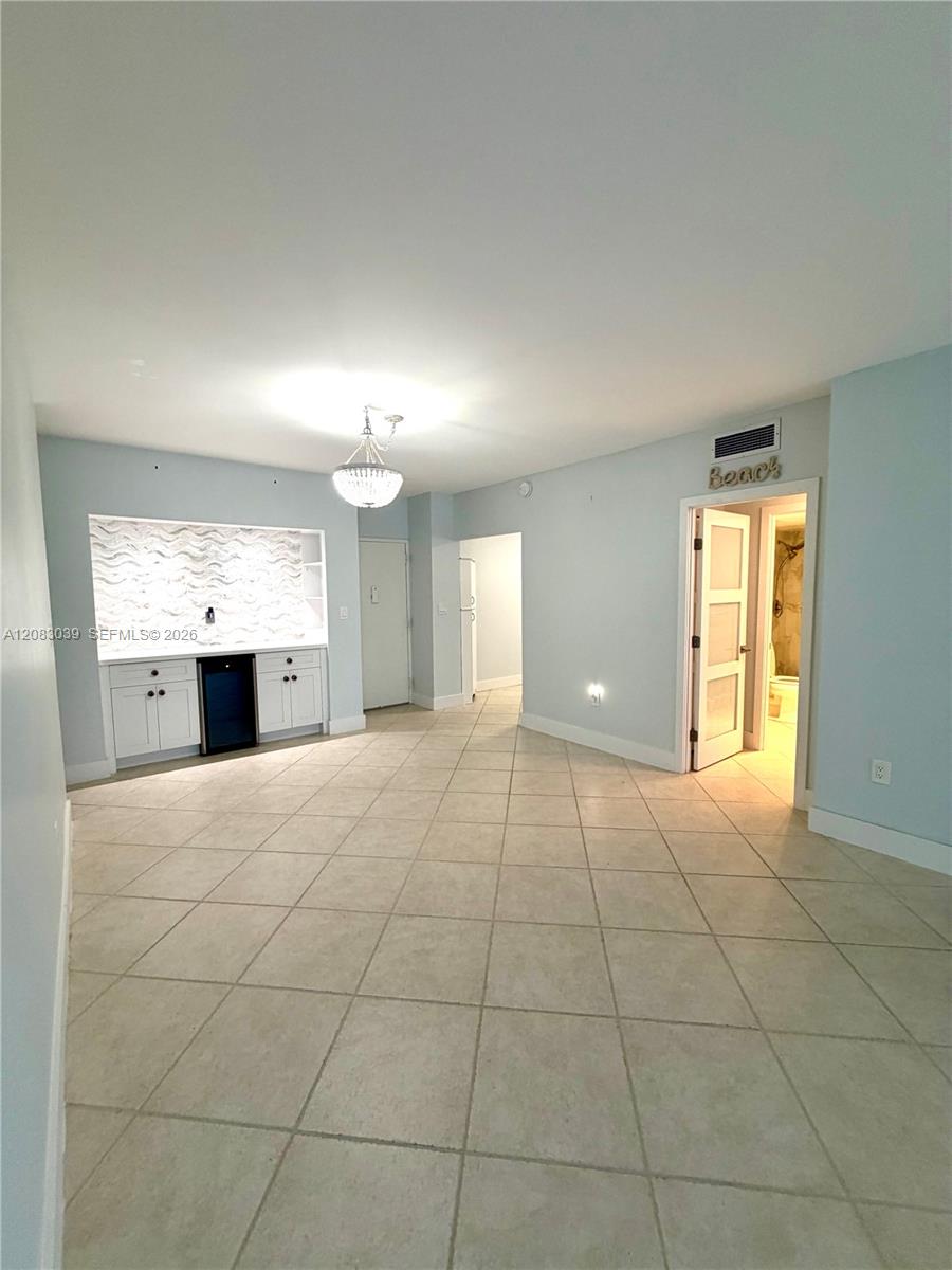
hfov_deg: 85.7
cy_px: 635
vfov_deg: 102.1
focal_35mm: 14
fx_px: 513
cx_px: 476
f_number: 2.2
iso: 200
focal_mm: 2.22
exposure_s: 1/120
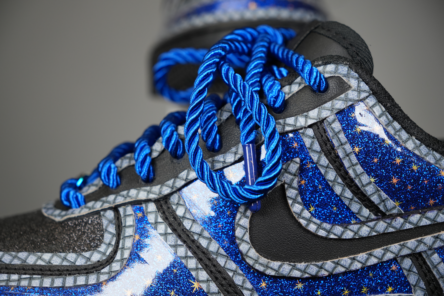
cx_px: 222
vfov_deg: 18.2
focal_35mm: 75
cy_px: 148
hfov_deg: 27.0
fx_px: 925
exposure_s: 1/200
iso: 400
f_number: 4.5
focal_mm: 50
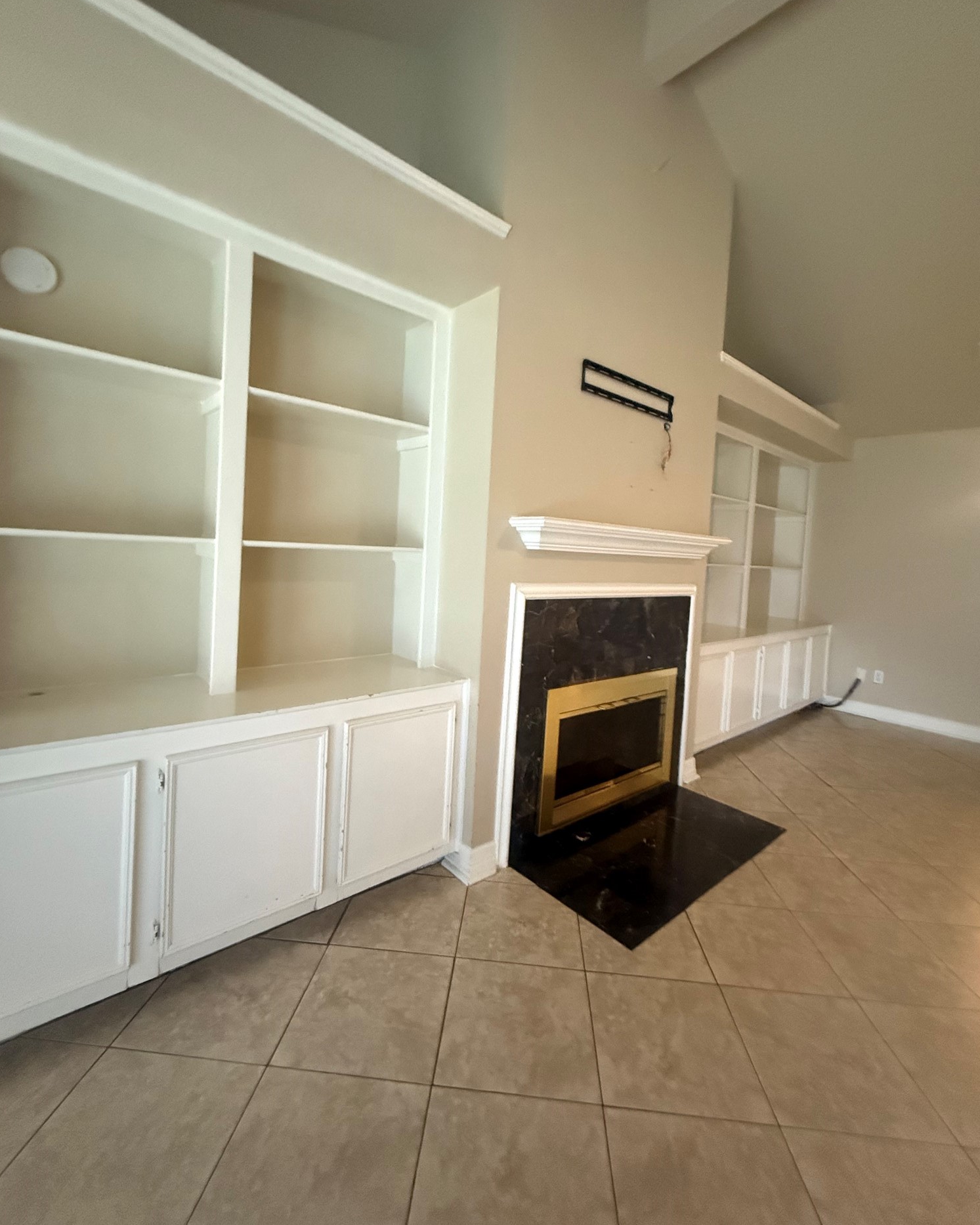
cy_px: 569
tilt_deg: -0.3
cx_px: 500
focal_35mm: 15
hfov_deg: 84.0
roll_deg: -5.1
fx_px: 544
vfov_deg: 96.6
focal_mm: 2.22
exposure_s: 1/60
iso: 1250
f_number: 2.2
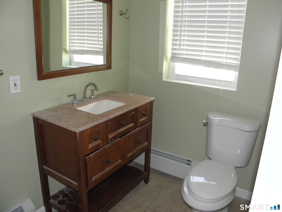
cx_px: 141
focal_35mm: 28
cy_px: 106
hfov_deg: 63.4
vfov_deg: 49.7
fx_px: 228
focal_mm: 5
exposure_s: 1/30
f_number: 3.5
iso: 200
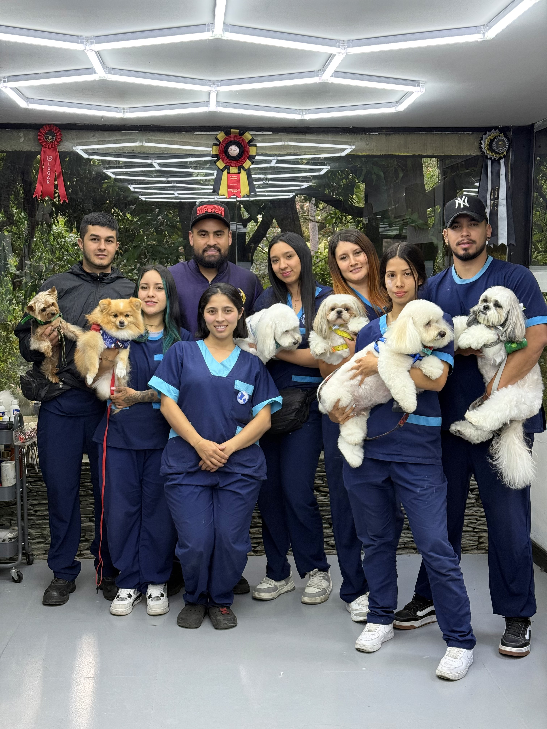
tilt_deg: -4.8
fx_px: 1011
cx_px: 274
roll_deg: -0.2
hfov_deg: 30.3
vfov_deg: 39.7
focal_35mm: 48
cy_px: 364
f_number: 1.78
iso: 100
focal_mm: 6.76
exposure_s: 1/120
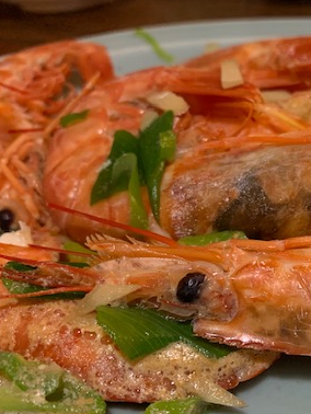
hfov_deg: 31.3
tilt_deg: -38.1
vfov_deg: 42.8
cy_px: 239
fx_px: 526
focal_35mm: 44
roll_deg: +5.5
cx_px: 285
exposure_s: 1/60
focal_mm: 4.25
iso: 400
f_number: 1.8
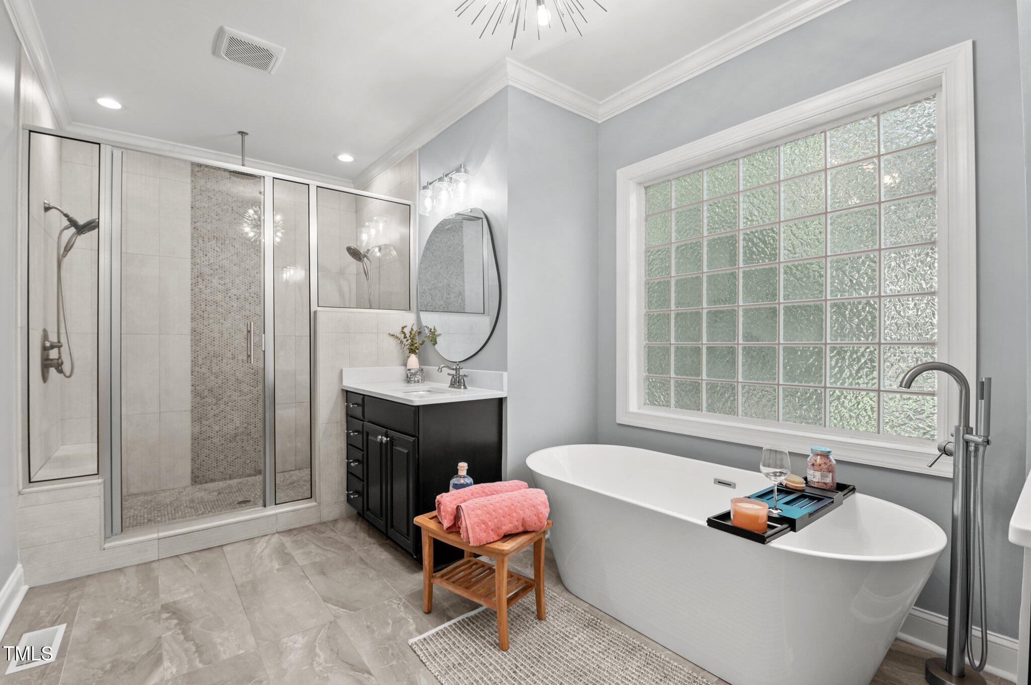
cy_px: 342
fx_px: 458
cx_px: 516
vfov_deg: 73.7
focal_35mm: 16
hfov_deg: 96.8
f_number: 6.3
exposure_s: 1/13
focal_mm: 16
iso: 400
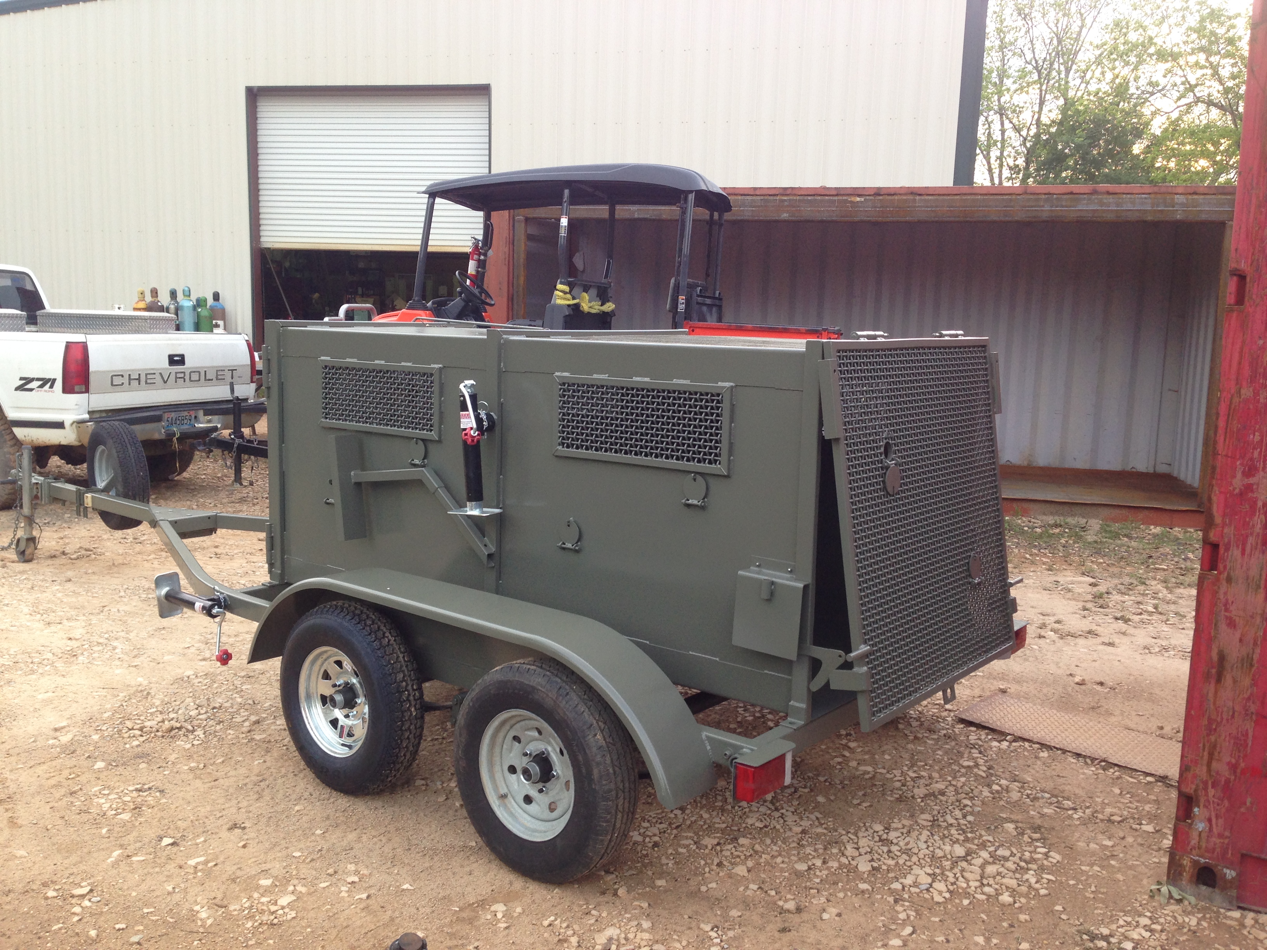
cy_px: 475
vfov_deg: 42.9
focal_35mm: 33
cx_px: 634
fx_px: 1208
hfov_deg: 55.4
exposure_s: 1/60
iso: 64
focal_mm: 4.12
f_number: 2.4
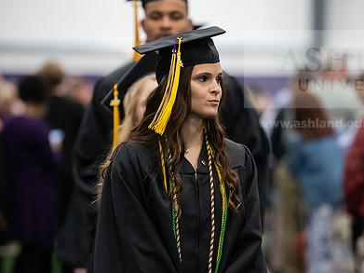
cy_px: 143
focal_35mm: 257
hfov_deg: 7.7
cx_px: 216
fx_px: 2702
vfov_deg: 5.8
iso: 3200
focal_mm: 180
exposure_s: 1/200
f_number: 3.2
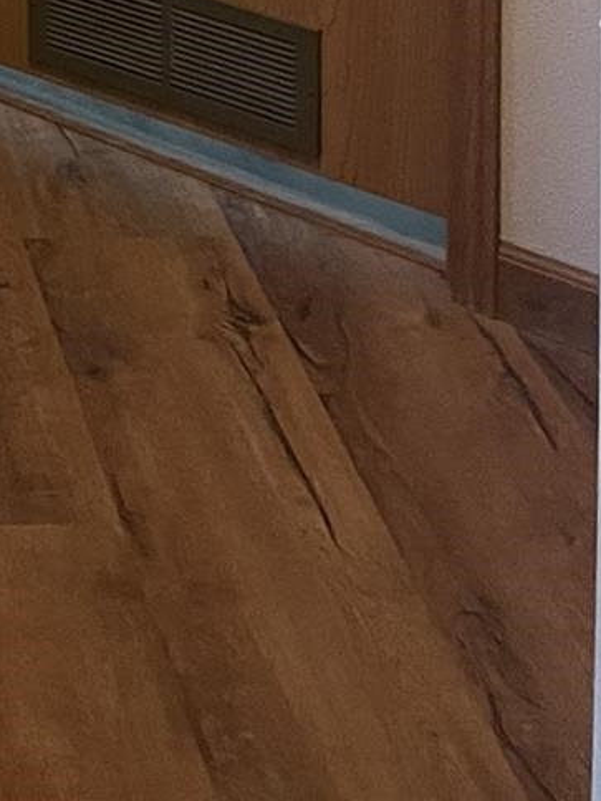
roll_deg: +0.8
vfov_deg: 14.5
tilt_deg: -1.8
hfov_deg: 12.8
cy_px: -841
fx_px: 2546
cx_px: -291
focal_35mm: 110
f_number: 1.6
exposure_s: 1/60
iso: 250
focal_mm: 4.2
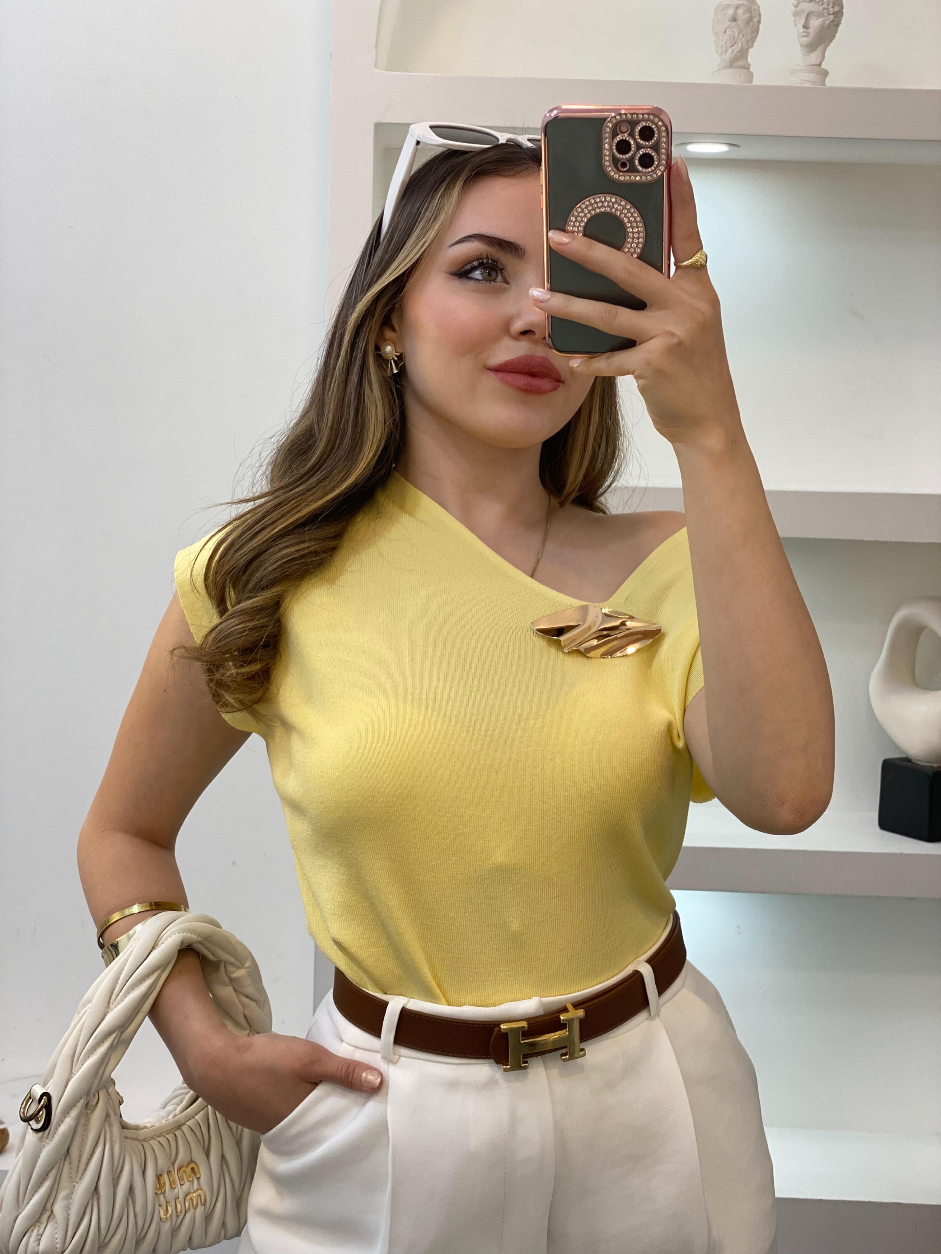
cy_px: 627
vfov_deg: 36.8
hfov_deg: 28.0
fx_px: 1885
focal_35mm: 52
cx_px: 470
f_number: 2
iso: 80
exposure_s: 1/100
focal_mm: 6
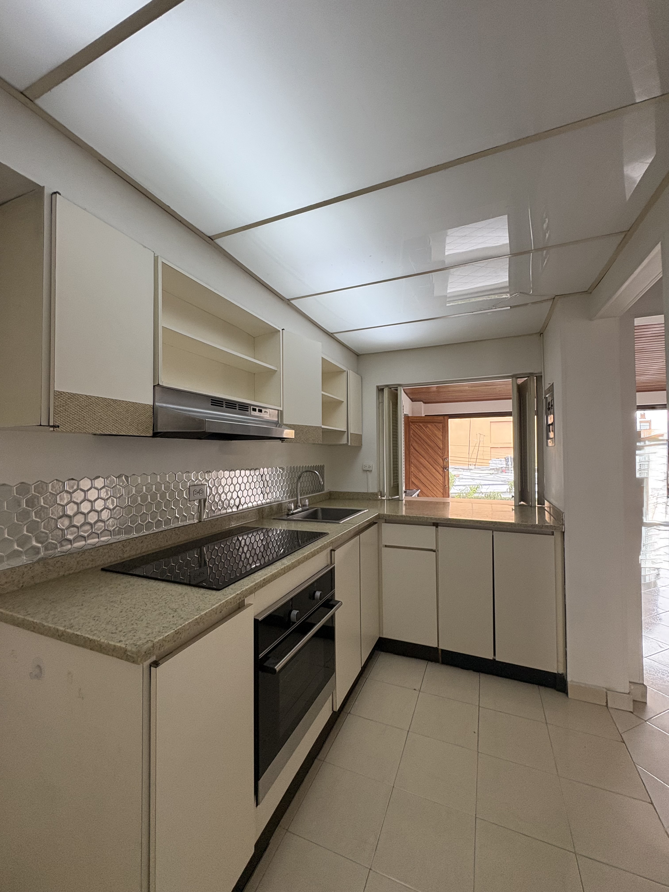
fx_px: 361
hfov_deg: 85.7
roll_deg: +0.0
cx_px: 334
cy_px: 446
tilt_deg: +1.8
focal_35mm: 14
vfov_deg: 102.1
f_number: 2.2
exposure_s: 1/124
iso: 200
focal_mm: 2.22
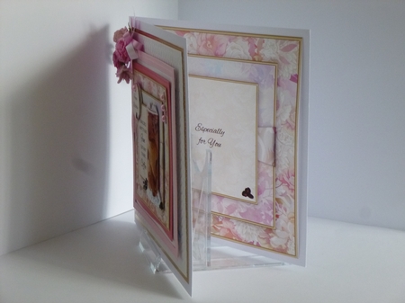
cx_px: 202
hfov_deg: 26.7
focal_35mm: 73
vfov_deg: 20.1
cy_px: 152
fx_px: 854
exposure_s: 1/60
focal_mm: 13.2
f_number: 4.7
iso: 400
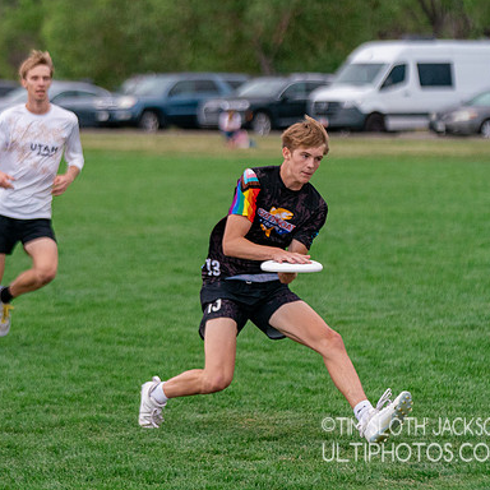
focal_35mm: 228
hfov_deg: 7.7
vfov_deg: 7.7
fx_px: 3651
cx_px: 202
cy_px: 287
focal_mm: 126
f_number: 2.8
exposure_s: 1/6400
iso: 2000
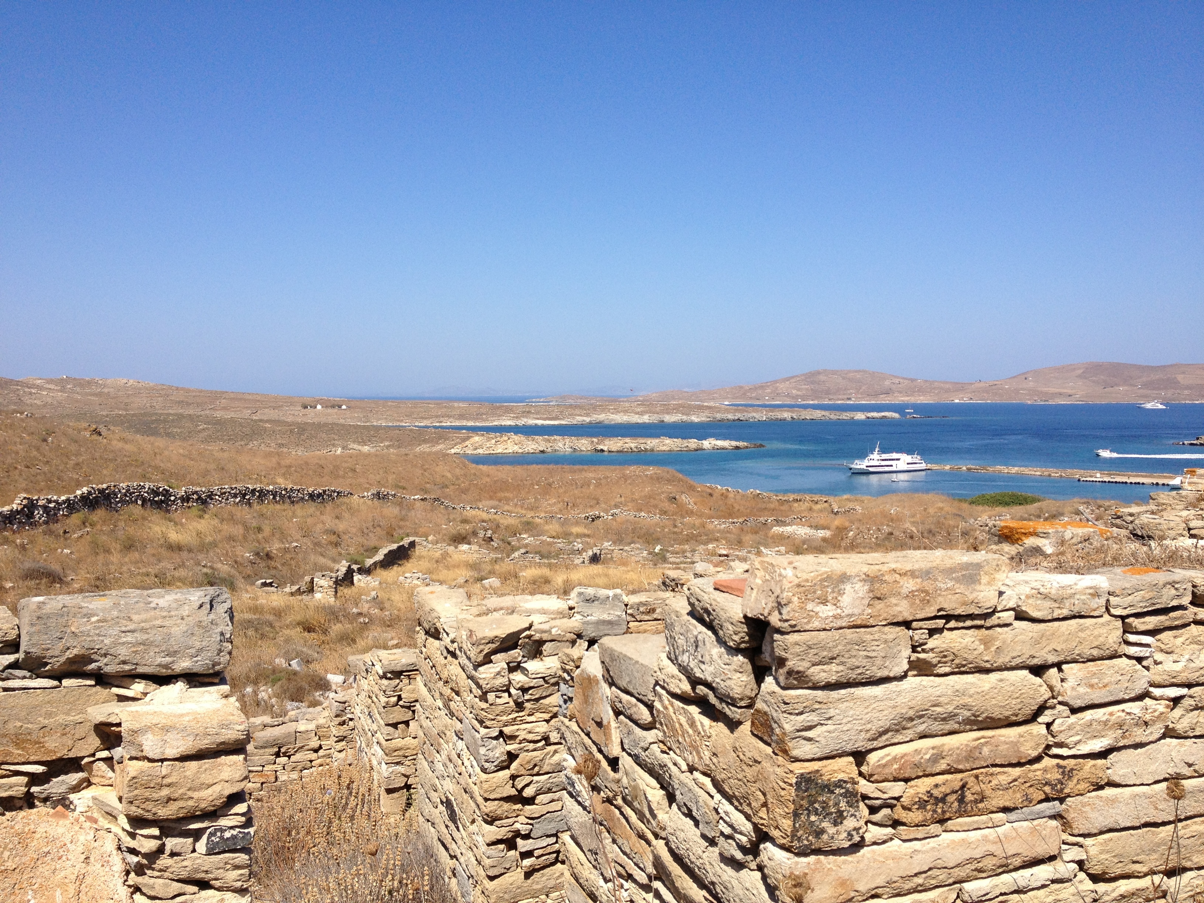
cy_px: 452
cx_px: 602
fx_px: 1217
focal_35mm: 35
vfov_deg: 40.7
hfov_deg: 52.6
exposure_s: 1/2123
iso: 50
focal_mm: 4.28
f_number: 2.4
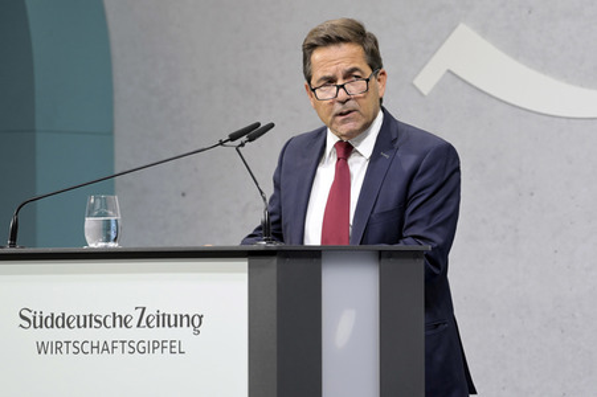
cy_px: 198
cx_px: 298
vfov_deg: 5.1
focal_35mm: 270
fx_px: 4474
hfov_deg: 7.6
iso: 4000
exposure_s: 1/500
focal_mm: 270
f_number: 5.6
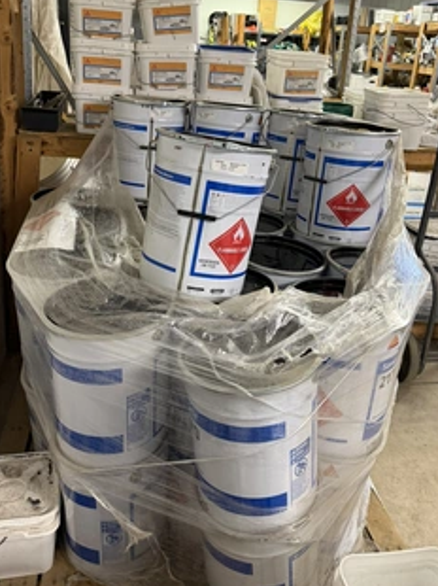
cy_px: 250
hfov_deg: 45.4
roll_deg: -4.5
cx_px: 217
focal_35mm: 31
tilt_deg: -20.6
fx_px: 524
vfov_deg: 58.1
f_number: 1.78
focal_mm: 6.76
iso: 320
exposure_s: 1/60
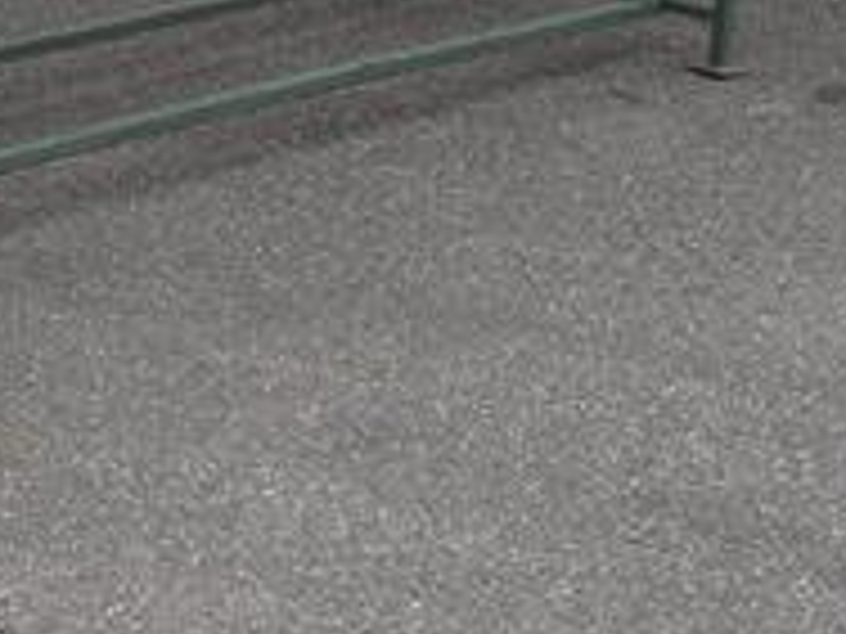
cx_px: -104
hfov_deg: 17.4
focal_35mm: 109
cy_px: -364
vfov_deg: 12.8
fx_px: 2664
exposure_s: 1/250
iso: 100
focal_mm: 16
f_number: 6.3
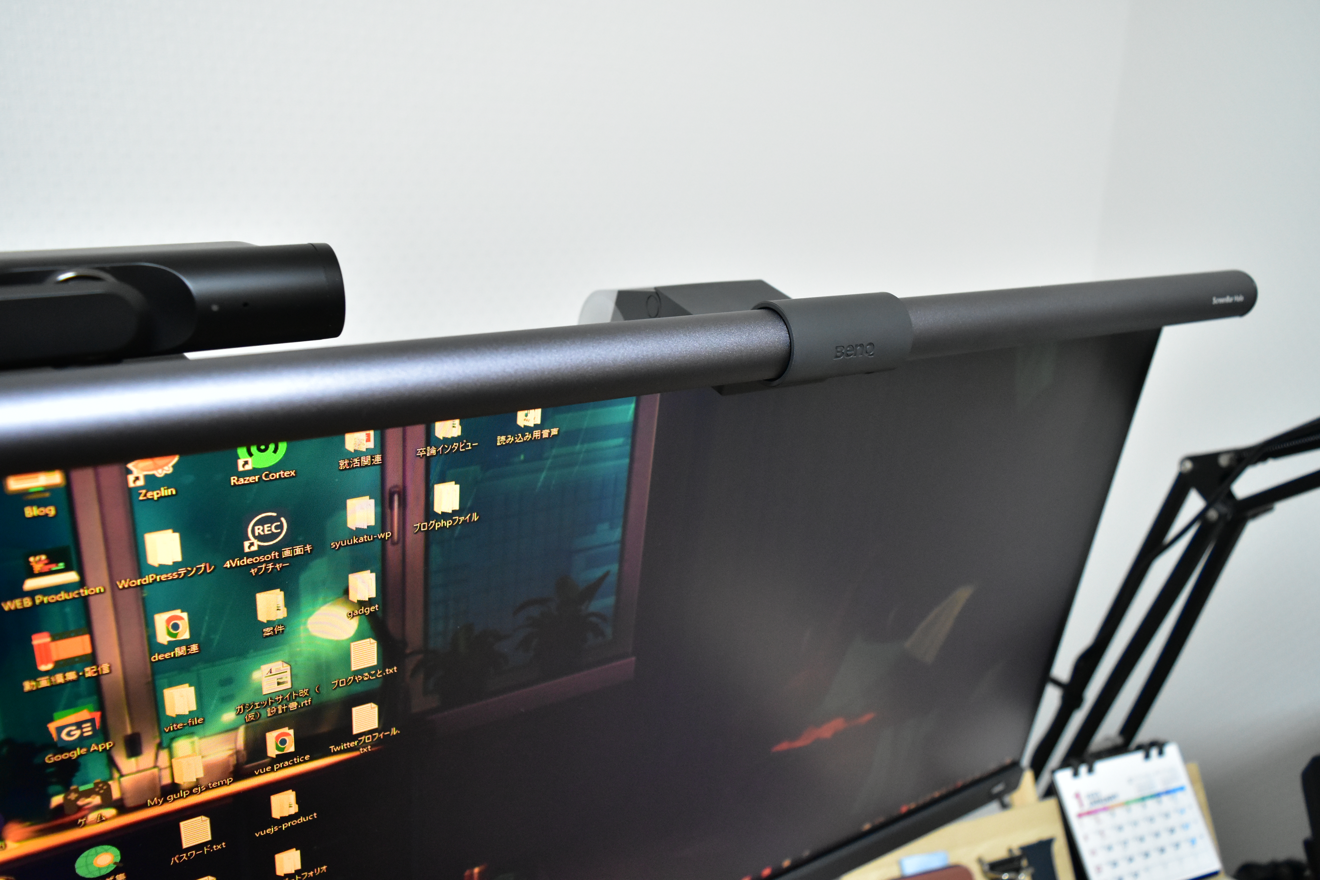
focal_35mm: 27
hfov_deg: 67.4
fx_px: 990
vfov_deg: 47.9
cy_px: 440
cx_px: 660
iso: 2500
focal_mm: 18
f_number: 5
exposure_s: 1/100
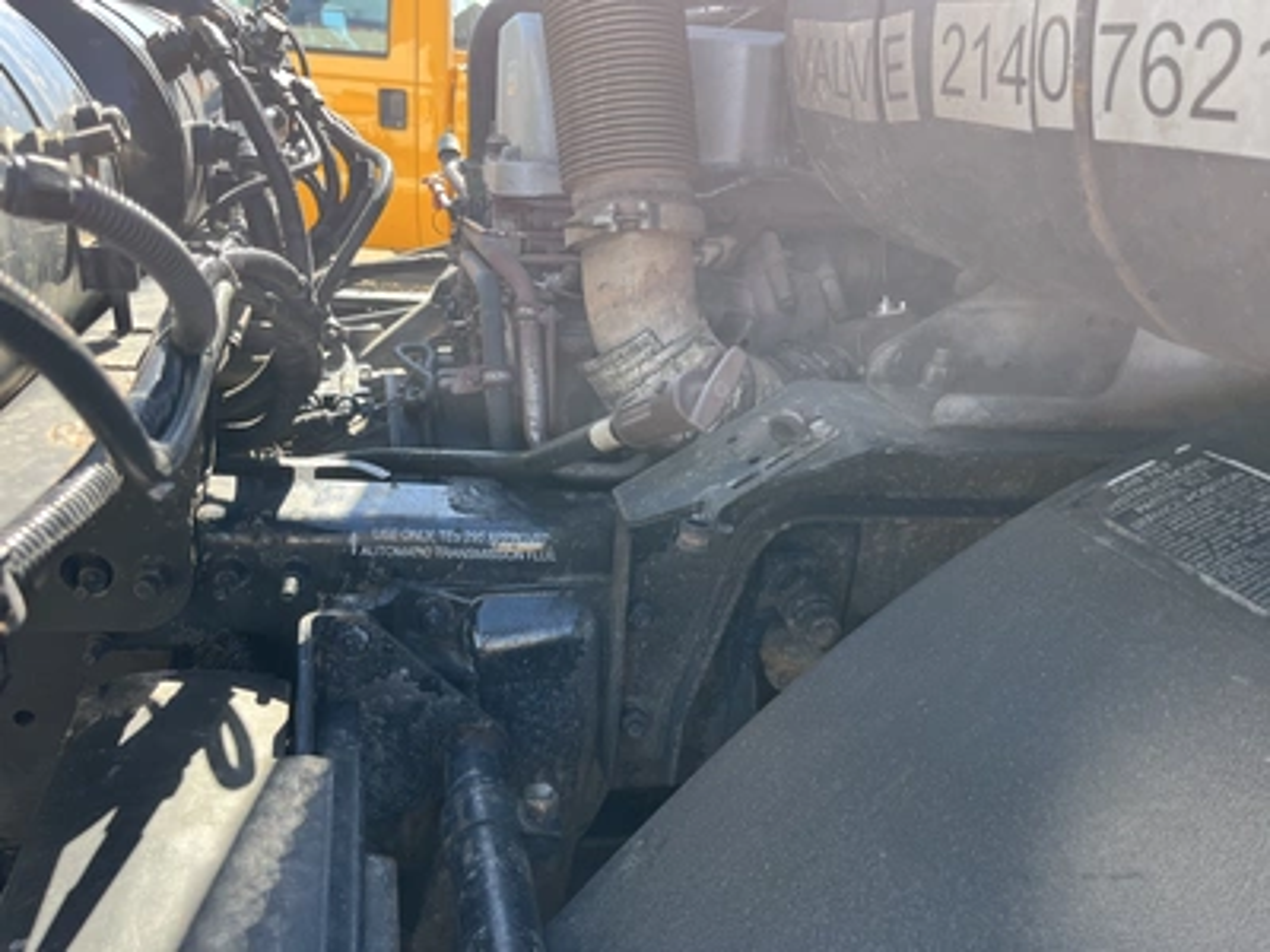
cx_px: 635
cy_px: 476
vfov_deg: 53.1
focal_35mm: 26
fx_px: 954
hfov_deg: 67.3
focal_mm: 5.1
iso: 50
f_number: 1.6
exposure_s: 1/309
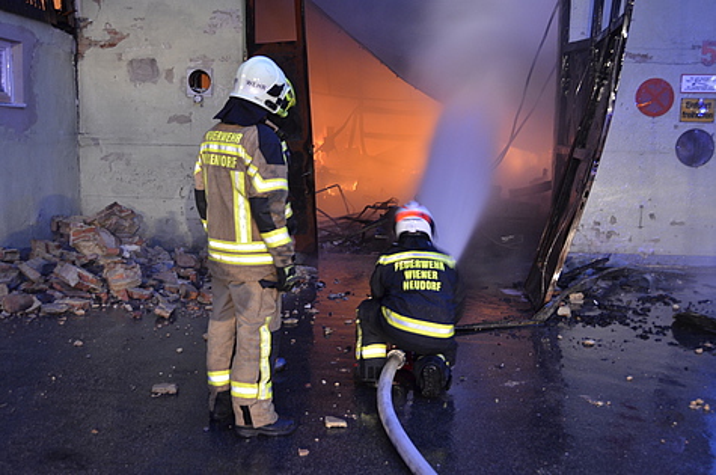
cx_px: 358
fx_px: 715
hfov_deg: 53.2
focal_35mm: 36
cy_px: 238
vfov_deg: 36.7
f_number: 3.8
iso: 1000
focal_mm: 24
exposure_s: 1/5
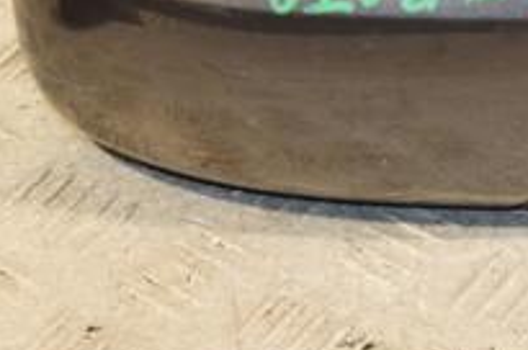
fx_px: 3090
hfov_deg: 9.7
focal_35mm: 211
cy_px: -85
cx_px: 520
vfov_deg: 6.4
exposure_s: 1/160
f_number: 4.8
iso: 800
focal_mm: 48
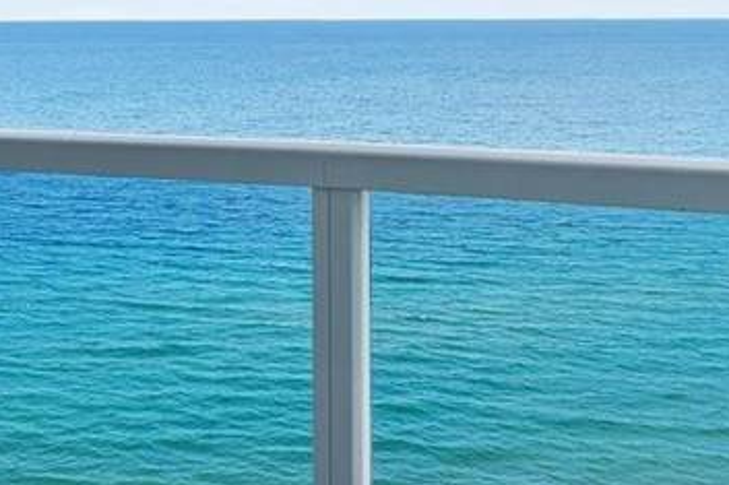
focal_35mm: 58
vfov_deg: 22.6
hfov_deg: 34.3
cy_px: 18
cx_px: 275
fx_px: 1174
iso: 500
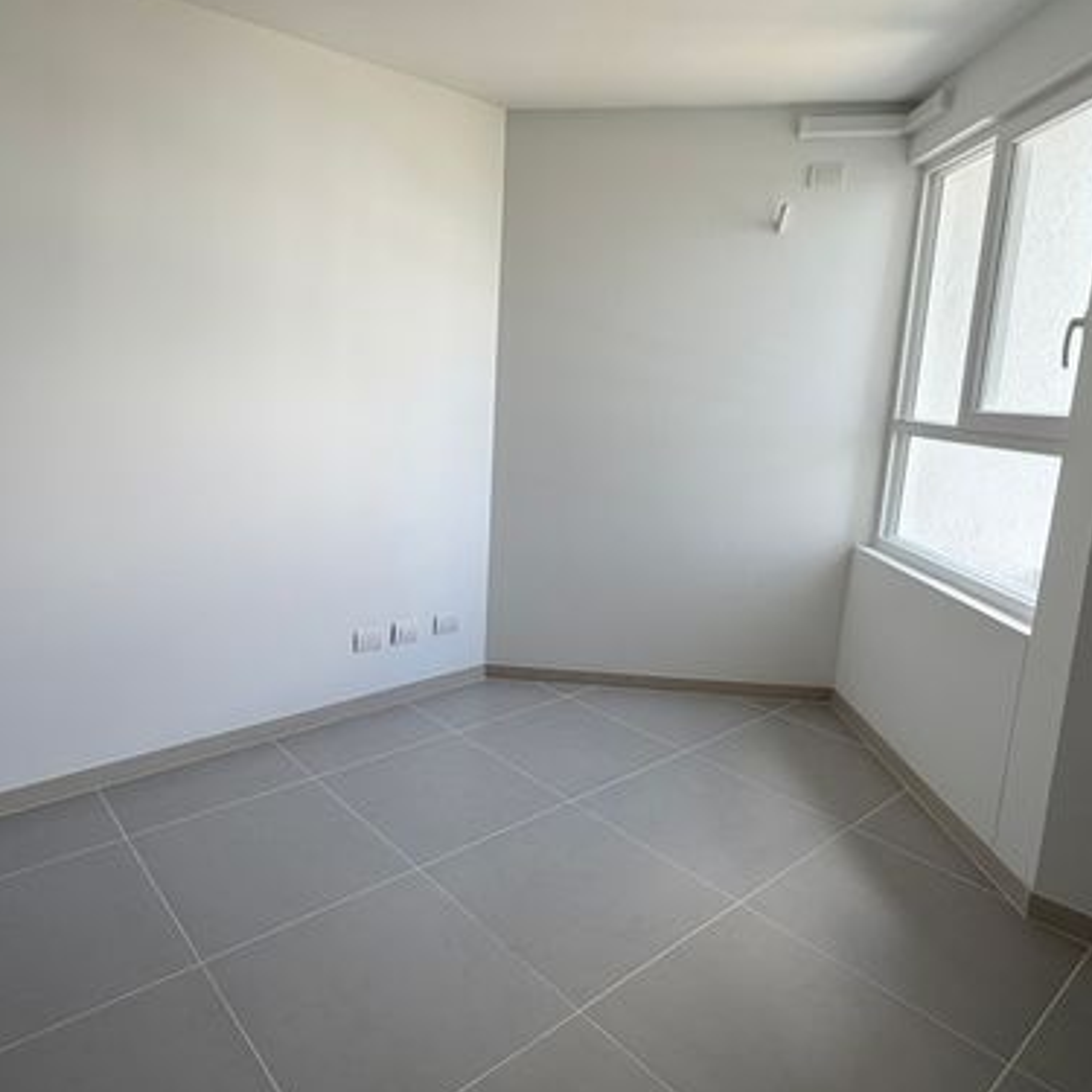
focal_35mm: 22
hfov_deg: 69.2
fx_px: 785
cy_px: 524
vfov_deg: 69.6
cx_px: 456
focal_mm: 2.22
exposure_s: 1/121
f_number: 2.2
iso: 64
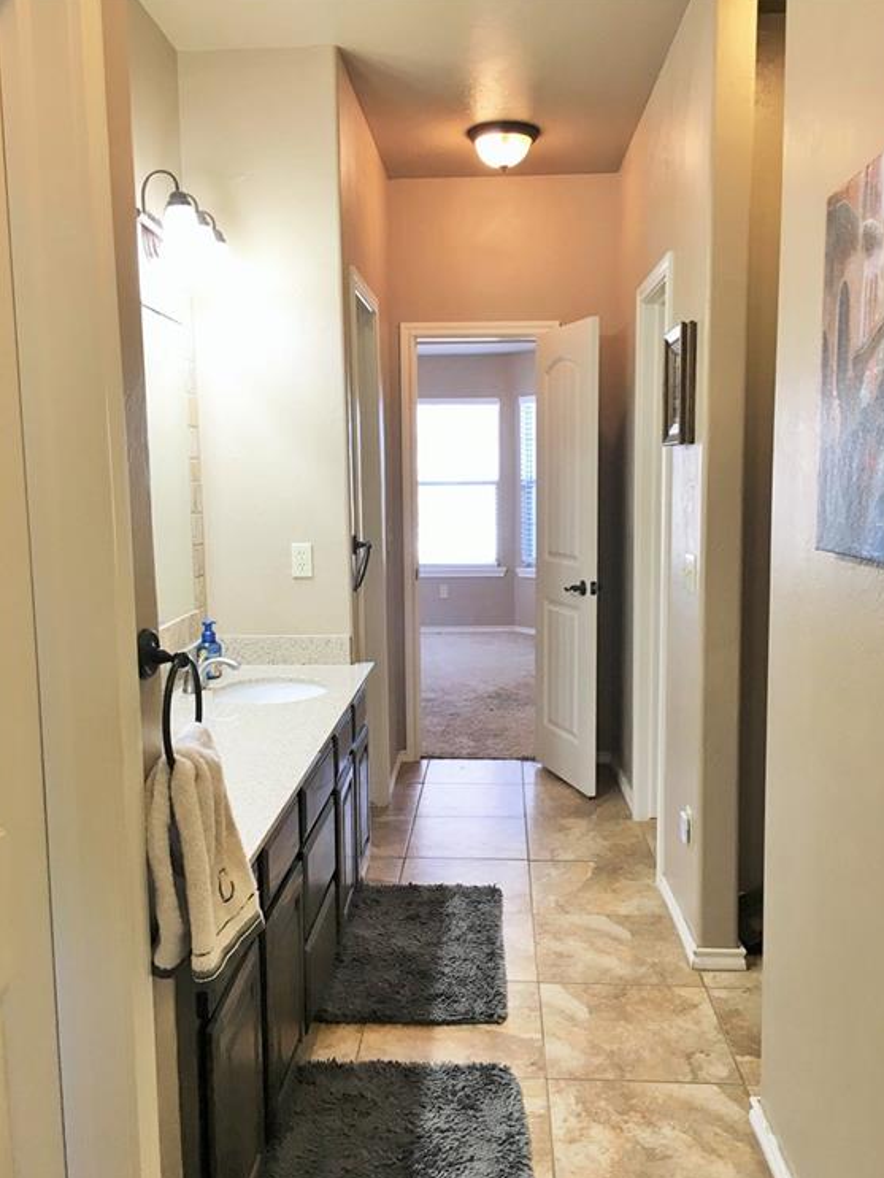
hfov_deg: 46.8
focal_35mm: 30
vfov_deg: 59.9
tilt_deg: -6.4
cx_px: 444
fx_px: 1021
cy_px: 602
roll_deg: +1.4
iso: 64
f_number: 2.2
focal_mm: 4.15
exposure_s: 1/30
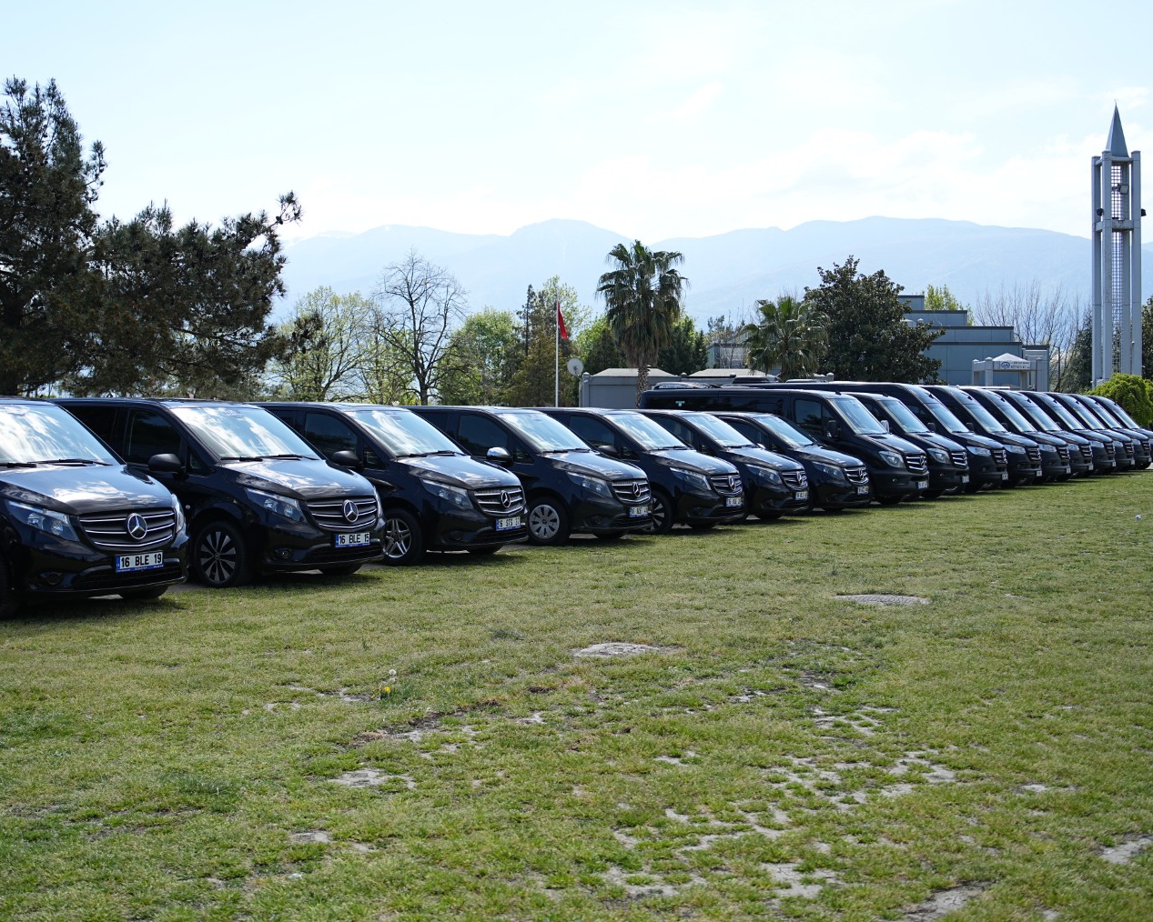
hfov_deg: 43.8
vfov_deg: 35.7
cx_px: 516
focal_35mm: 42
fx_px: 1433
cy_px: 442
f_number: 2.5
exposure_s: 1/1600
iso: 100
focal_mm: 35
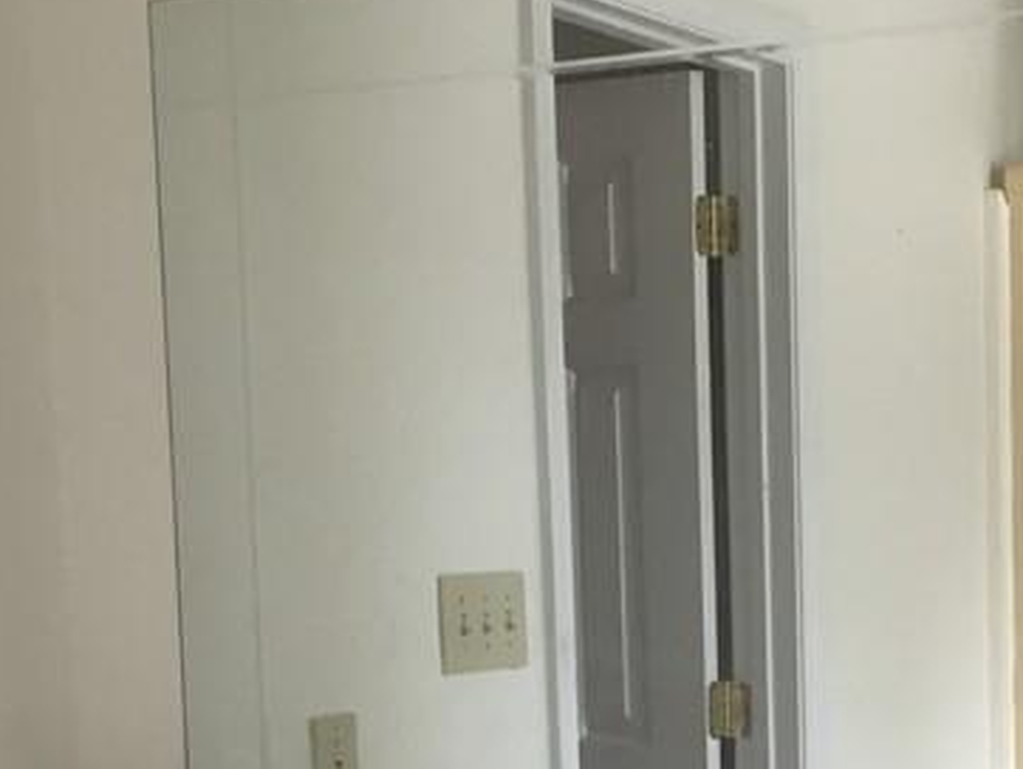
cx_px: 803
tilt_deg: -6.8
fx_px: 2425
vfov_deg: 17.3
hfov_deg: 23.5
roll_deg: +0.5
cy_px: 885
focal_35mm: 82
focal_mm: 4.15
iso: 25
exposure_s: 1/30
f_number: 2.2
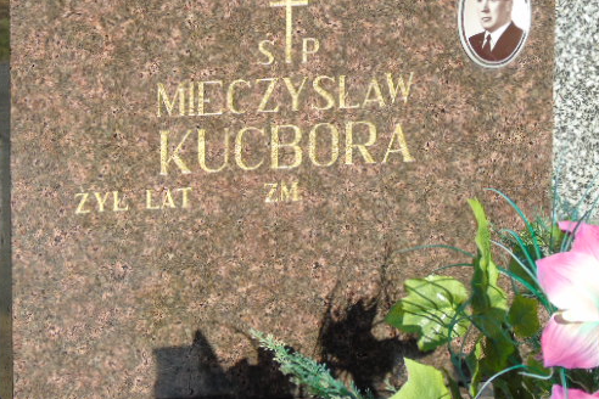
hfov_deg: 10.7
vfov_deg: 7.2
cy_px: 191
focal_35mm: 192
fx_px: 3194
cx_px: 279
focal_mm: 25
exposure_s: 1/500
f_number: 4.7
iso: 80
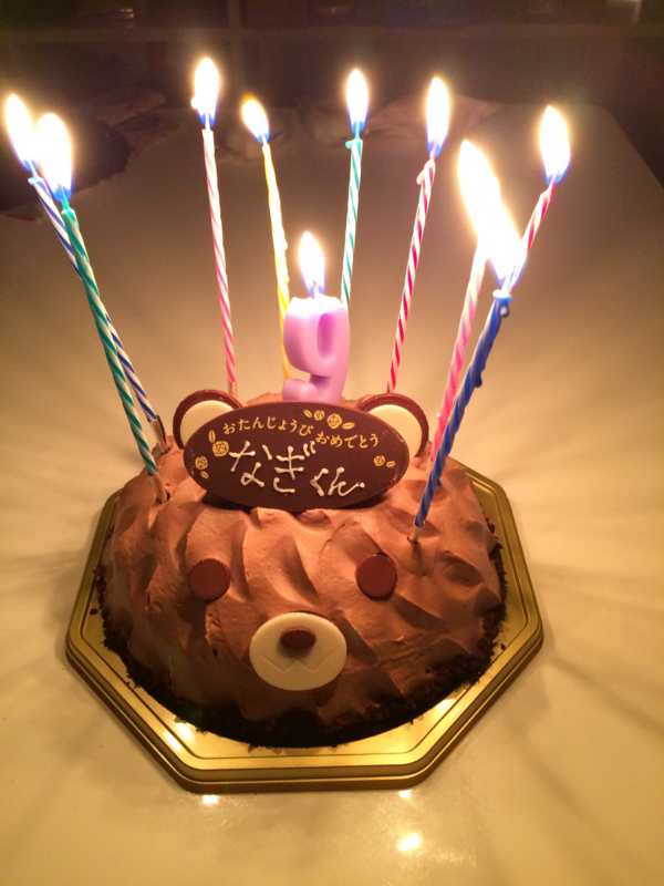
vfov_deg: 61.7
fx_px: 742
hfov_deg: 48.2
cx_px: 332
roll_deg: +2.1
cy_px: 443
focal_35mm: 29
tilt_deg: -42.5
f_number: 2.2
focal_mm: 4.15
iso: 250
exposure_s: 1/24
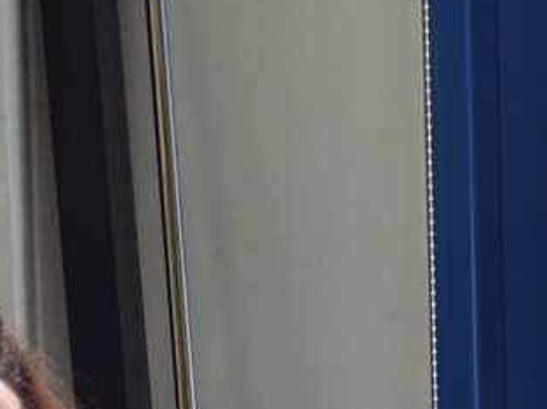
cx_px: 606
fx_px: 3639
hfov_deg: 8.5
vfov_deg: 6.3
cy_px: 637
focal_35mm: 230
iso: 400
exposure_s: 1/100
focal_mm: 31
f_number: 5
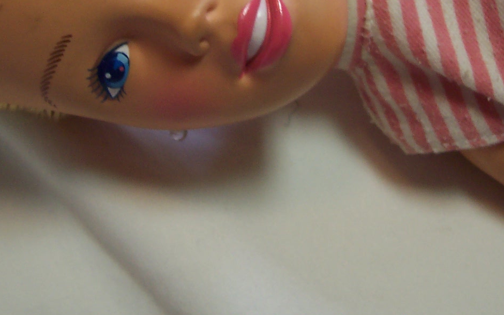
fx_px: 948
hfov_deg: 29.7
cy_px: -16
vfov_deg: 18.3
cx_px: 296
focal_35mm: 69
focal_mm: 5.6
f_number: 2.8
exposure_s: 1/45
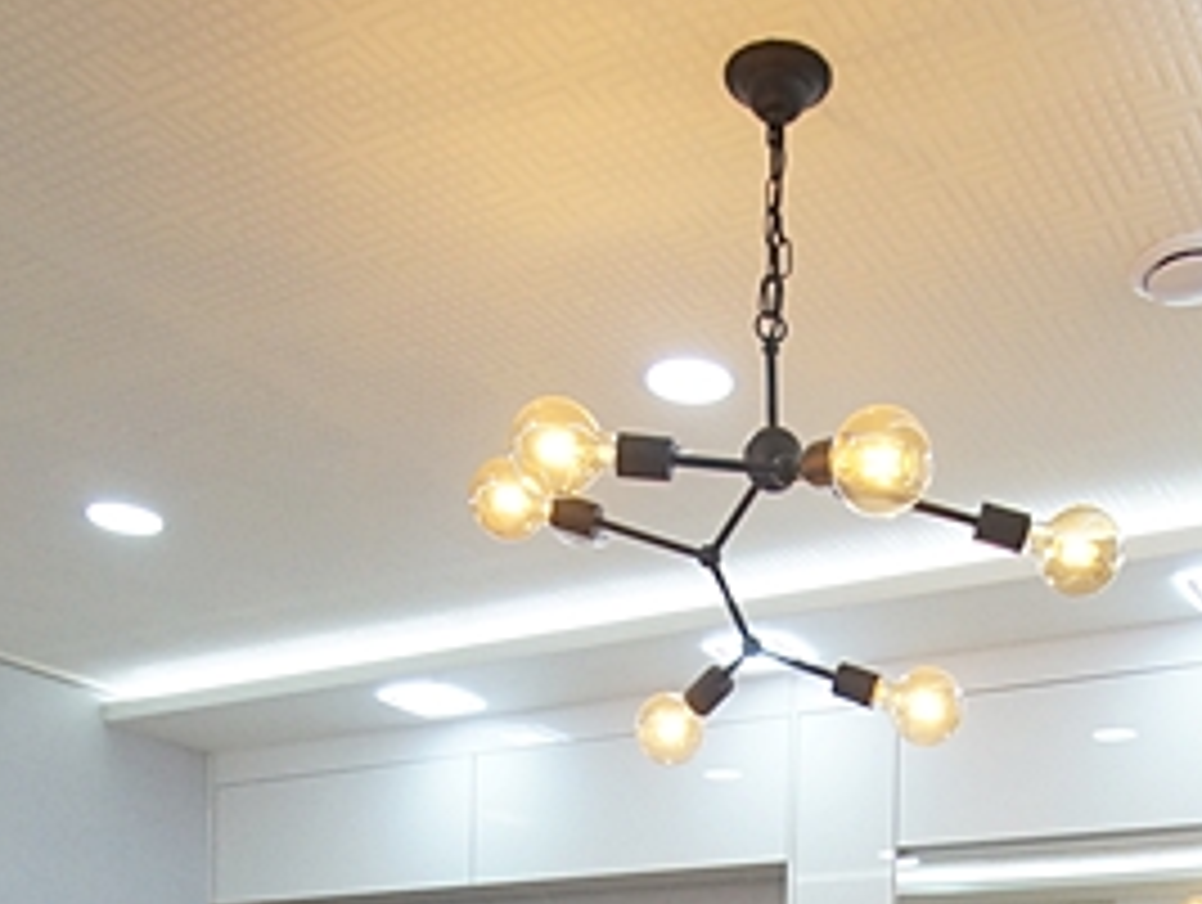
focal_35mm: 47
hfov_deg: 39.6
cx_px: 801
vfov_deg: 26.4
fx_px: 1649
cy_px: 1151
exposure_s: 1/320
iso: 800
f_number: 3.5
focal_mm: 11
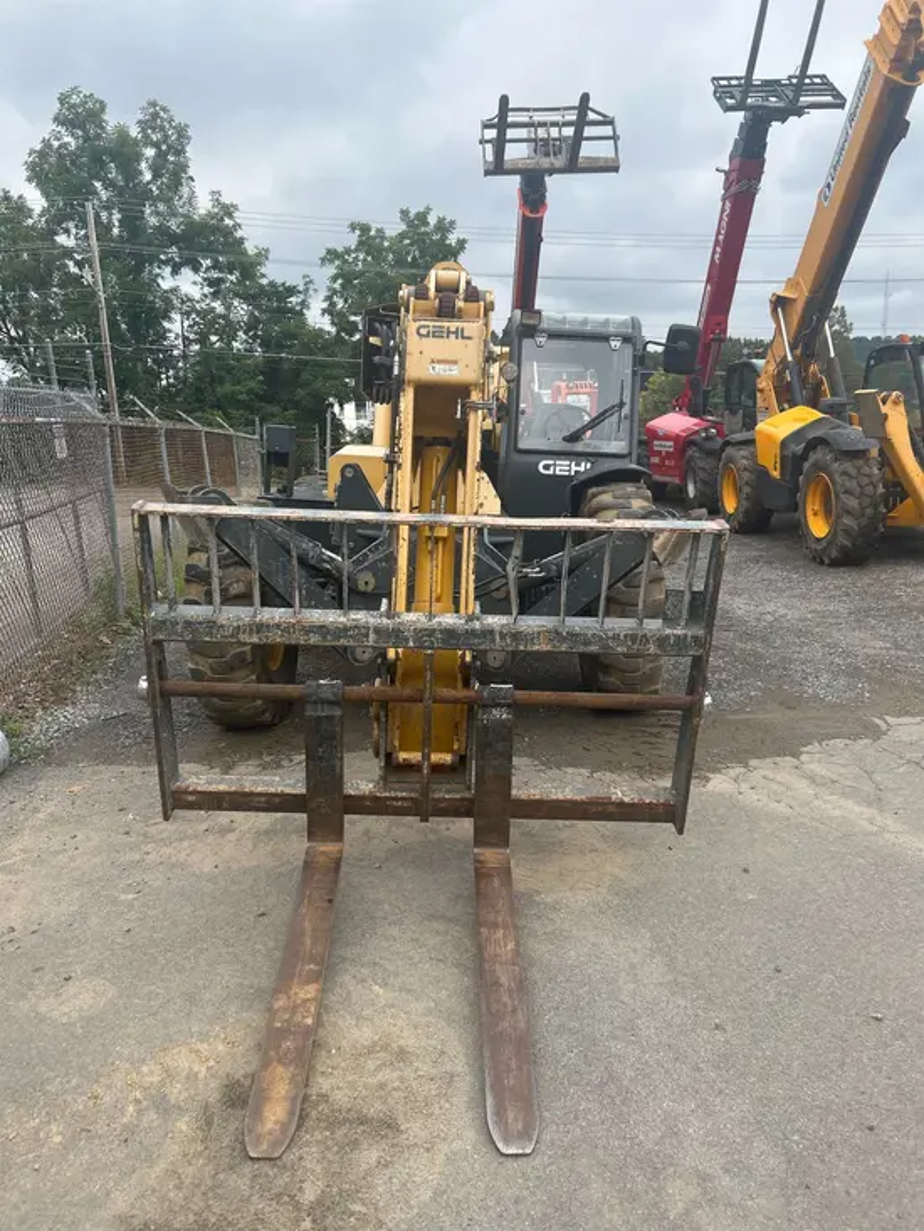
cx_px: 462
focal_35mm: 26
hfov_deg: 53.1
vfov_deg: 67.3
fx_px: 925
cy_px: 616
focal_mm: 5.7
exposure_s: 1/2165
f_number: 1.5
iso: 50
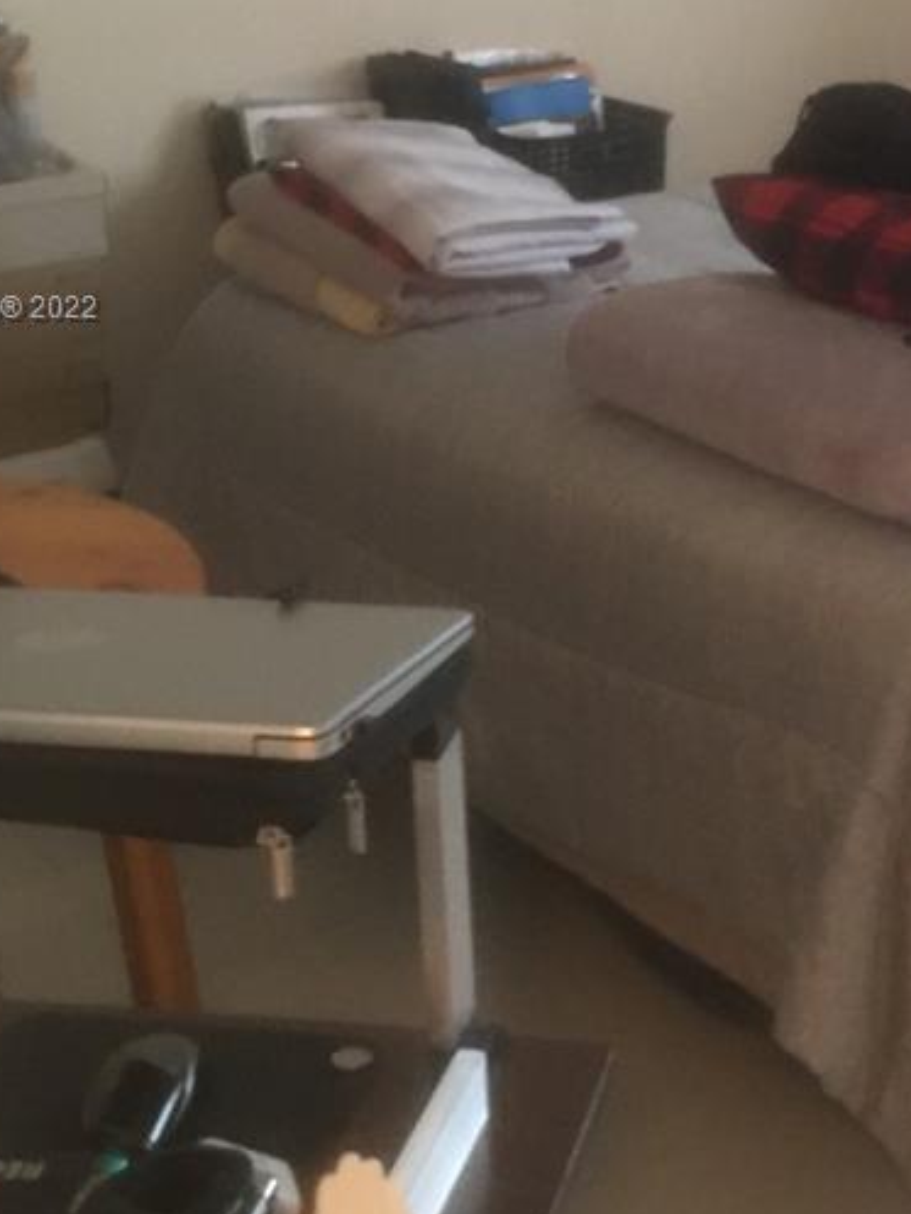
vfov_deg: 27.4
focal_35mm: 70
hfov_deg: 20.7
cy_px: 310
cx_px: 750
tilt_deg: -12.9
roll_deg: +1.6
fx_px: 2455
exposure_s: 1/4
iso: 80
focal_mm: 4.15
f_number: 2.2
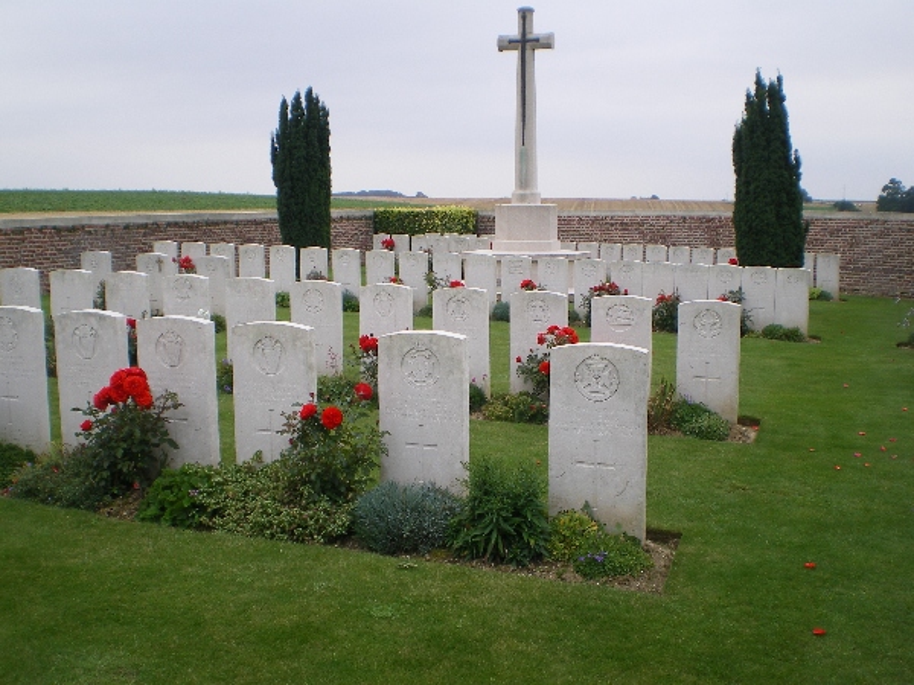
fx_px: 1003
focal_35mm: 38
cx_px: 457
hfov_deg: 49.0
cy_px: 342
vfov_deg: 37.7
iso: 64
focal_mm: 6.3
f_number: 4.6
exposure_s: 1/160
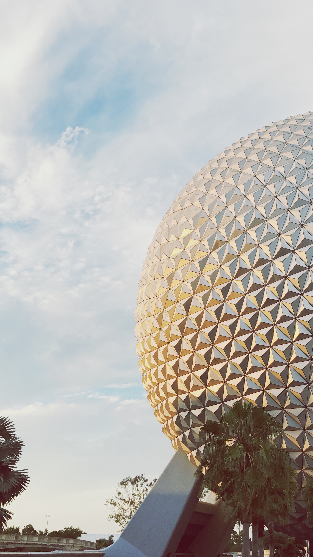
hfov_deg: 28.5
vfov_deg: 49.4
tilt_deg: +27.1
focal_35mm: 41
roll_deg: -2.2
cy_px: 277
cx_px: 240
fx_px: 605
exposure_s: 1/656
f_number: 1.8
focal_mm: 3.99
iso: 20
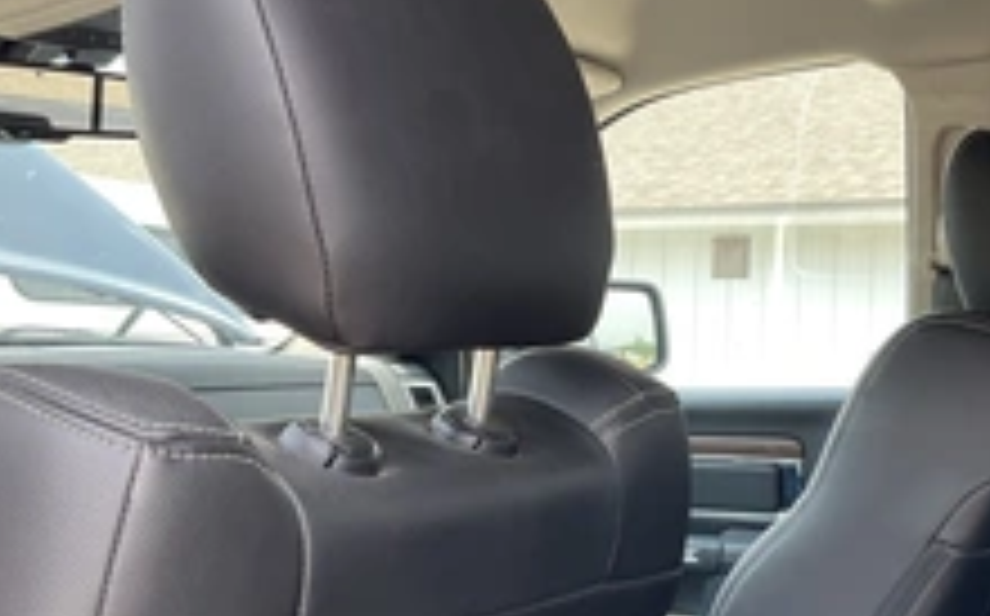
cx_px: 711
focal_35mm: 56
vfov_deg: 23.0
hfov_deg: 35.7
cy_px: 405
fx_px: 1509
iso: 20
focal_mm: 3
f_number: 1.8
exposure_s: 1/122
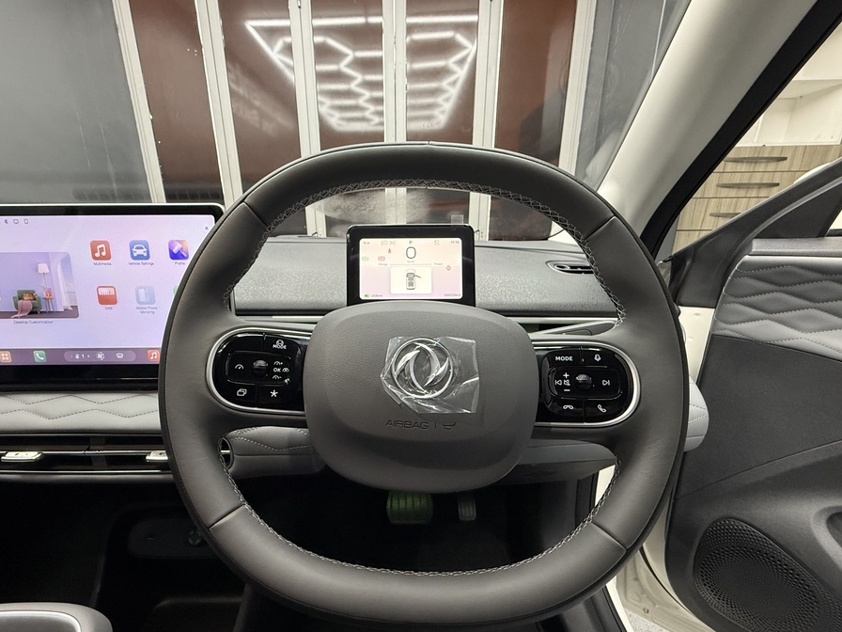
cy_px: 352
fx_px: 389
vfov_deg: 77.8
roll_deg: +1.0
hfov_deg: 94.4
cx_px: 395
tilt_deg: -18.6
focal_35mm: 16
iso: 320
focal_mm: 2.22
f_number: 2.2
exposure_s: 1/49
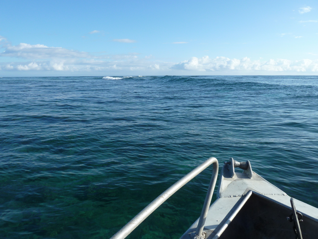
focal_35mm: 25
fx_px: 230
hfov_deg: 69.4
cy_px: 120
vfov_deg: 54.9
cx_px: 159
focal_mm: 4.1
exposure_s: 1/400
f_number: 4.5
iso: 80
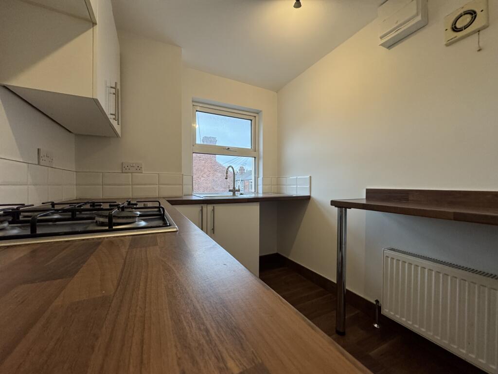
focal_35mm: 14
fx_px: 201
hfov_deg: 102.1
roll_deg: +0.3
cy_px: 187
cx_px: 249
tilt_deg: -0.4
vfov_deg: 85.7
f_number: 2.2
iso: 320
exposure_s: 1/100
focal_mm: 2.22
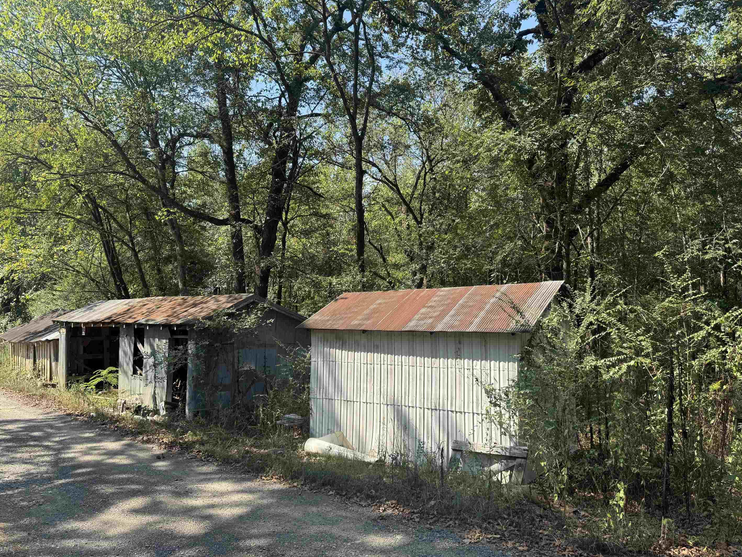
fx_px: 557
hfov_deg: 67.3
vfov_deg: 53.0
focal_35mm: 26
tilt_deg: +0.2
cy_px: 295
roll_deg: -0.7
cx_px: 368
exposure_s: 1/1285
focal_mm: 6.76
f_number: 1.78
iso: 80
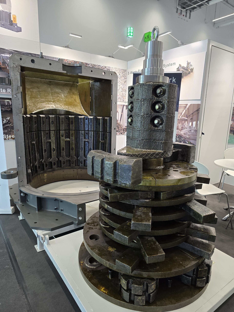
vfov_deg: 73.9
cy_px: 156
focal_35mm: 23
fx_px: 207
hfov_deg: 58.9
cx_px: 117
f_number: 1.7
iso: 200
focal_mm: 6.3
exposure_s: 1/100
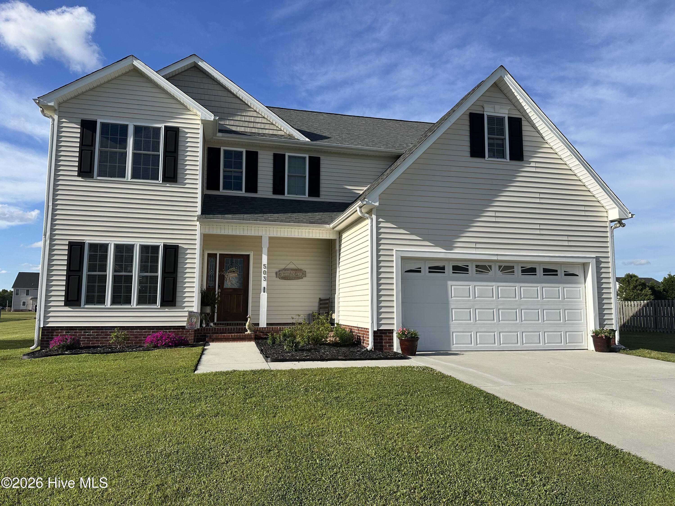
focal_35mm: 24
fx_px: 468
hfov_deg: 71.6
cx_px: 338
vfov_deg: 56.8
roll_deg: +0.0
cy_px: 253
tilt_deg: +6.3
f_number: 1.78
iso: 80
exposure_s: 1/4762
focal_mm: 6.86
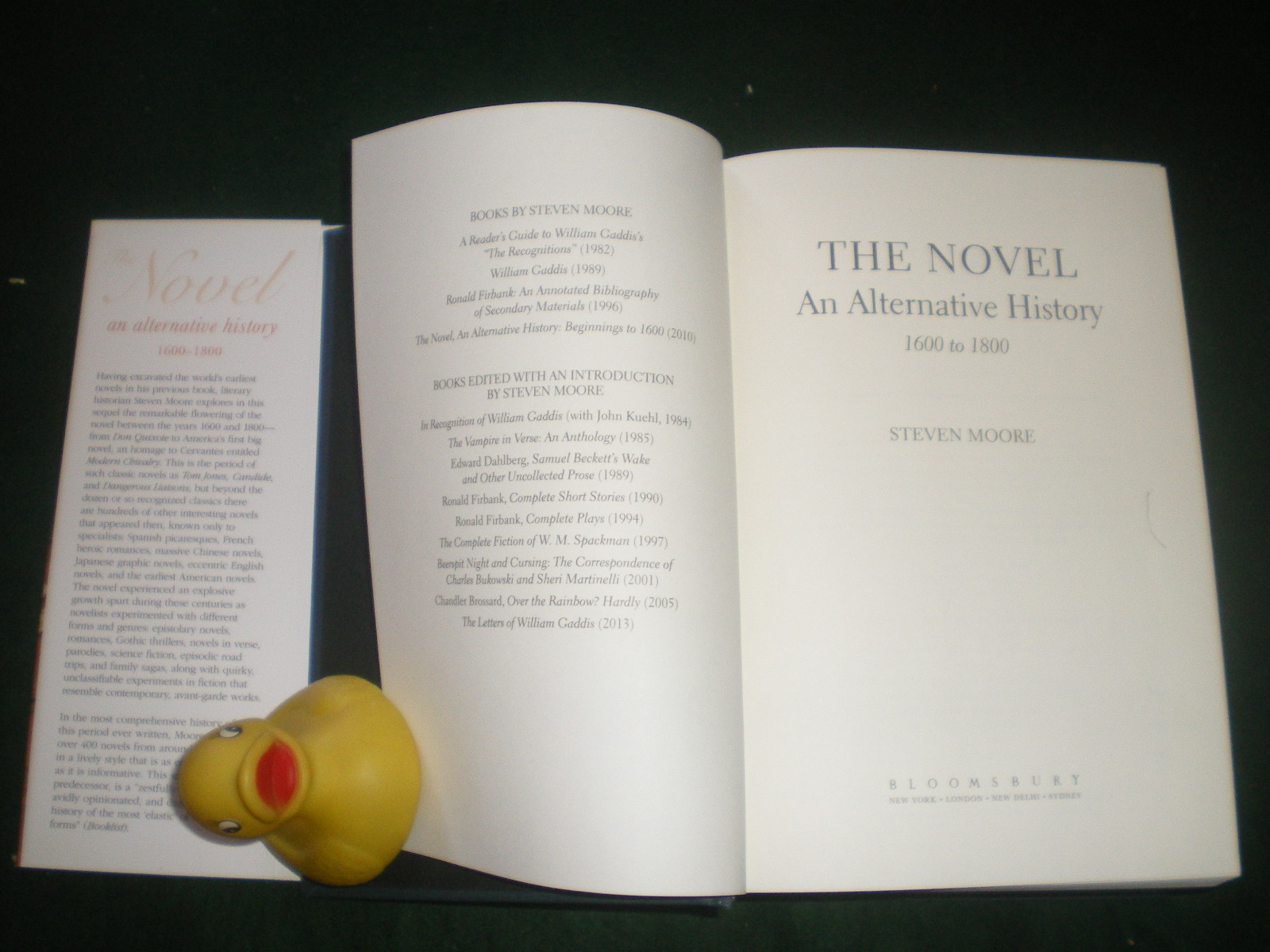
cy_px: 476
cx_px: 635
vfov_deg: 37.7
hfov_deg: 49.0
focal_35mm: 38
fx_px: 1394
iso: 200
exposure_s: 1/50
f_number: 3.1
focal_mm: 6.3
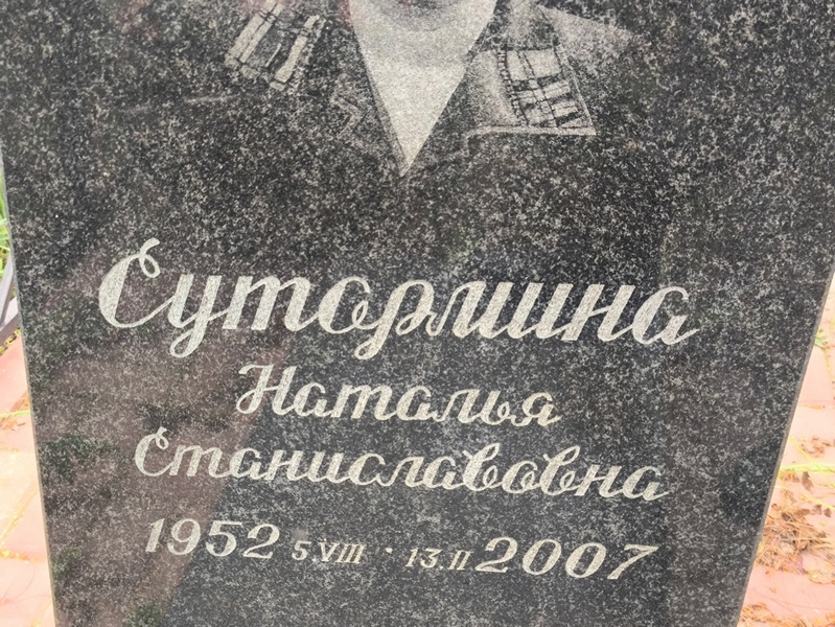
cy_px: 314
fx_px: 1207
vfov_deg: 29.1
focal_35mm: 50
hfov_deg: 38.2
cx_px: 418
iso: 80
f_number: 1.7
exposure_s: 1/60
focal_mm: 4.71
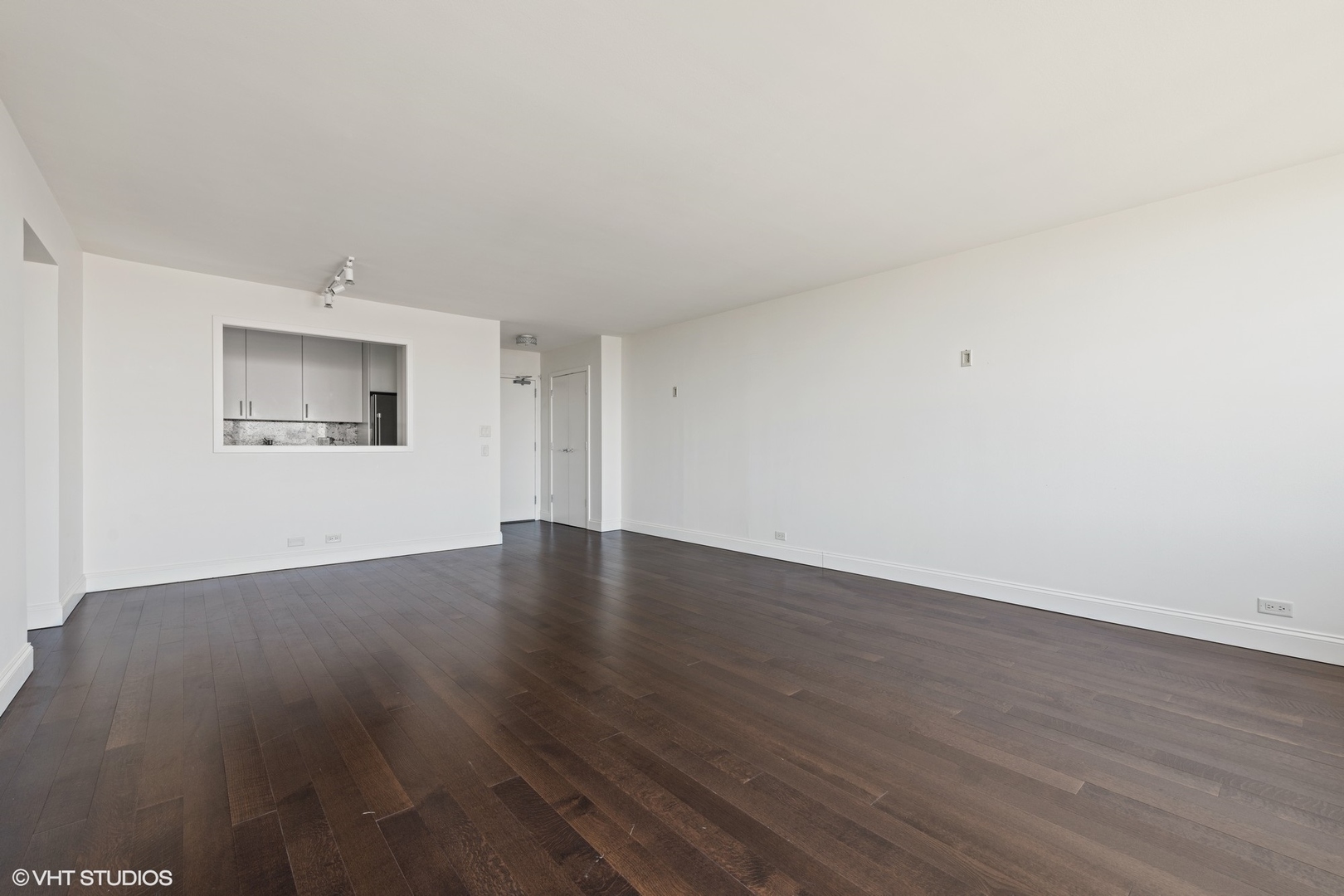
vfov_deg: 77.3
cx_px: 672
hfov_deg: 100.4
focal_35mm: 15
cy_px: 448
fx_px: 560
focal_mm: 15
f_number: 8
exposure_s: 1/5
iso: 200
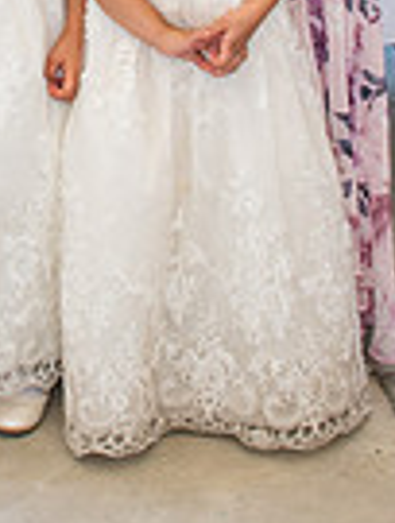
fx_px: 1741
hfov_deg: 12.7
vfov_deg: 15.4
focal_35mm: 115
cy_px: -322
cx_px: -27
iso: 500
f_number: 4.5
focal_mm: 24
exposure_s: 1/80
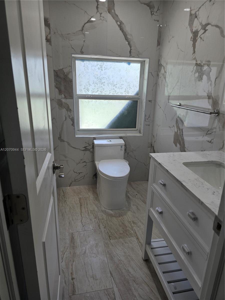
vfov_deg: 73.9
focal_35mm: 23
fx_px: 199
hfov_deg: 58.9
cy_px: 150
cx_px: 112
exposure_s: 1/120
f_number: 1.7
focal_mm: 6.3
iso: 20
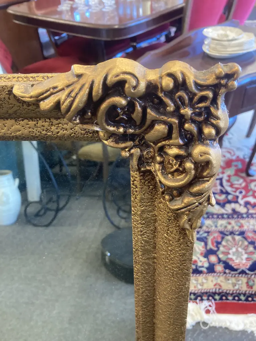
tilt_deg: -38.8
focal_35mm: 28
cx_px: 128
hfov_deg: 49.7
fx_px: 276
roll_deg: +3.4
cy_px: 170
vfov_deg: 63.4
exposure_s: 1/50
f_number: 1.8
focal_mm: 3.99
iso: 160
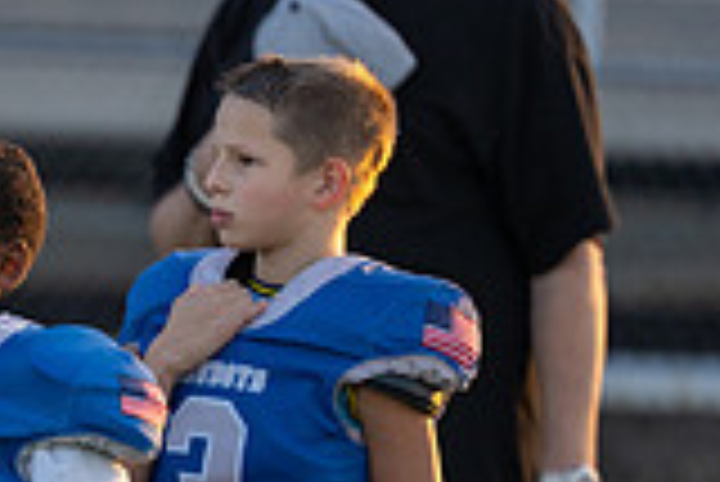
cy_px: 426
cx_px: -320
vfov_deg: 1.9
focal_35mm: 725
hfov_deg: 2.8
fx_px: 14513
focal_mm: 200
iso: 320
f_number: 2.8
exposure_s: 1/640
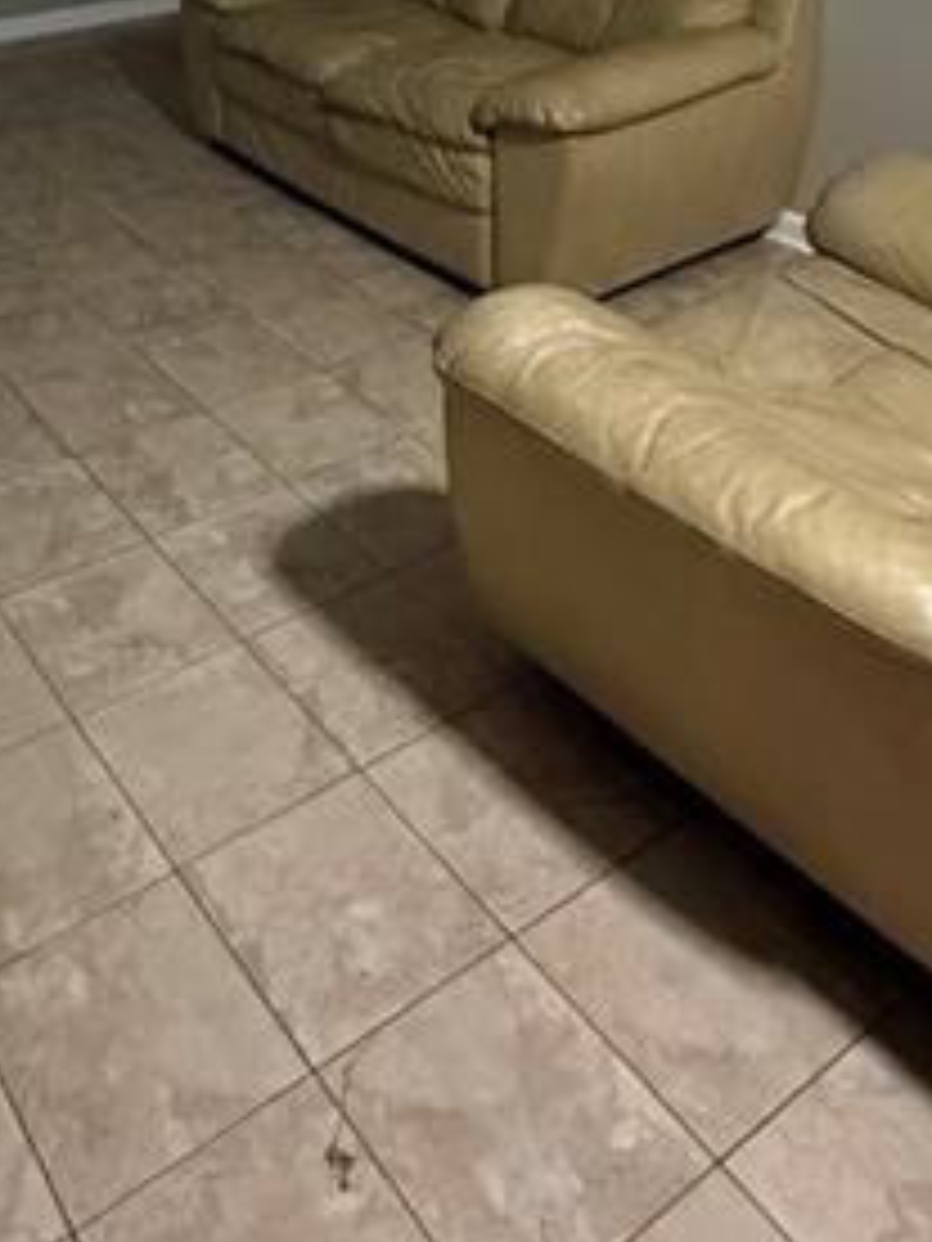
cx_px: 180
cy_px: -153
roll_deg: +0.8
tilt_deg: -8.1
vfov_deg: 38.7
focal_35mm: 39
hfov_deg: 35.6
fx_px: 1400
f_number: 2.2
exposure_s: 1/60
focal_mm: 2.22
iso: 800
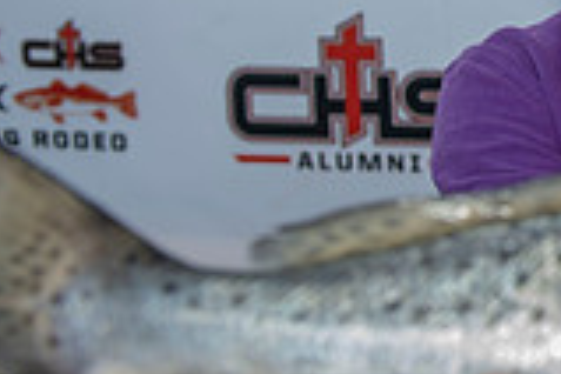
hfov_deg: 16.0
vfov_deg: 11.6
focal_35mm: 117
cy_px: -4
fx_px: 1823
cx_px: 854
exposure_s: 1/200
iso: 50
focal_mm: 32
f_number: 5
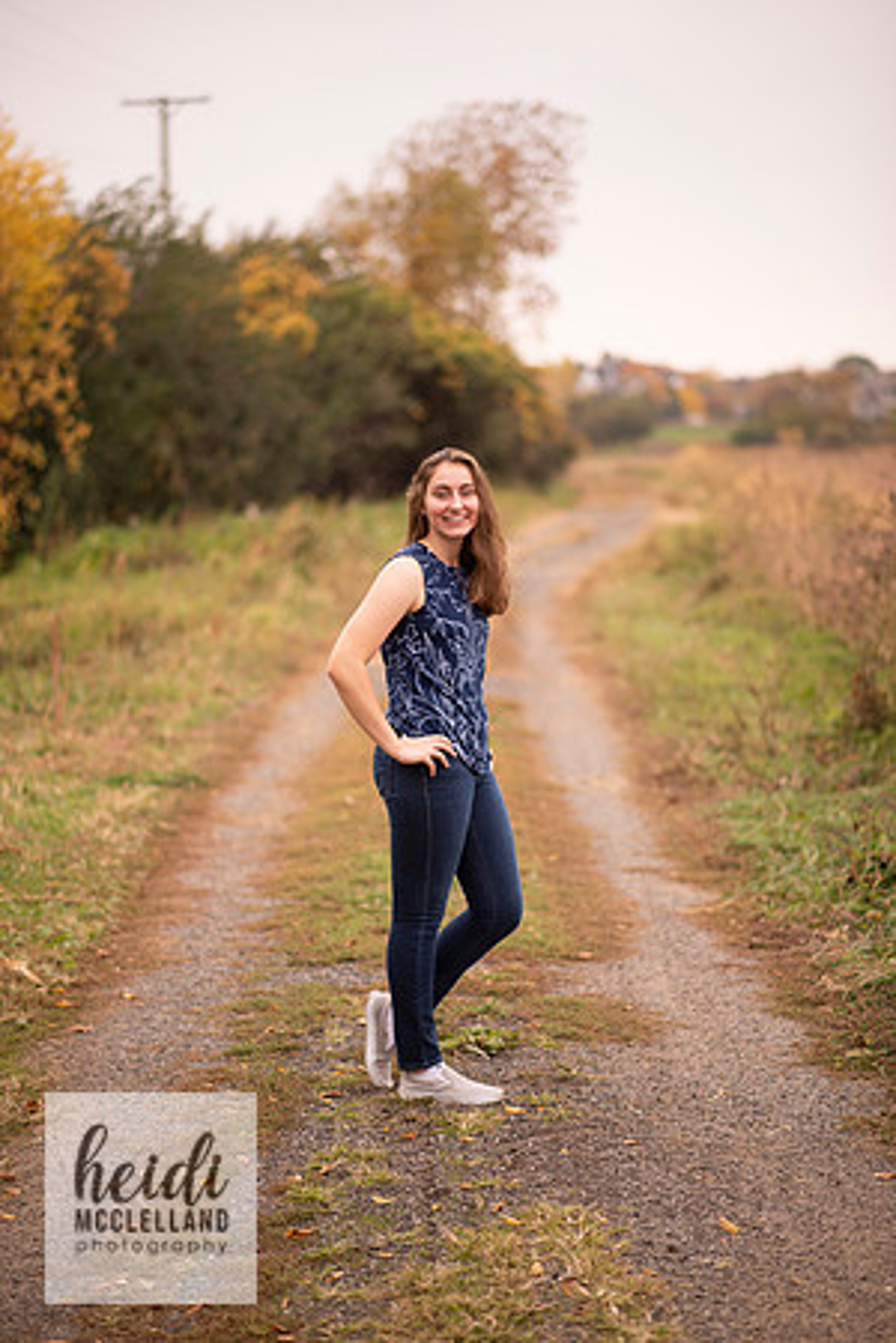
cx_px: 448
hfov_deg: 16.1
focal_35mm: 85
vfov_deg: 23.9
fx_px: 3173
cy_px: 672
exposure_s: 1/250
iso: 160
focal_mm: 85
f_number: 1.8
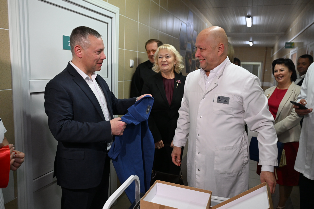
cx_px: 157
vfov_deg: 44.3
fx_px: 257
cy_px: 104
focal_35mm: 30
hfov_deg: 62.8
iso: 3200
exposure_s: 1/200
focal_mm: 29.5
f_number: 5
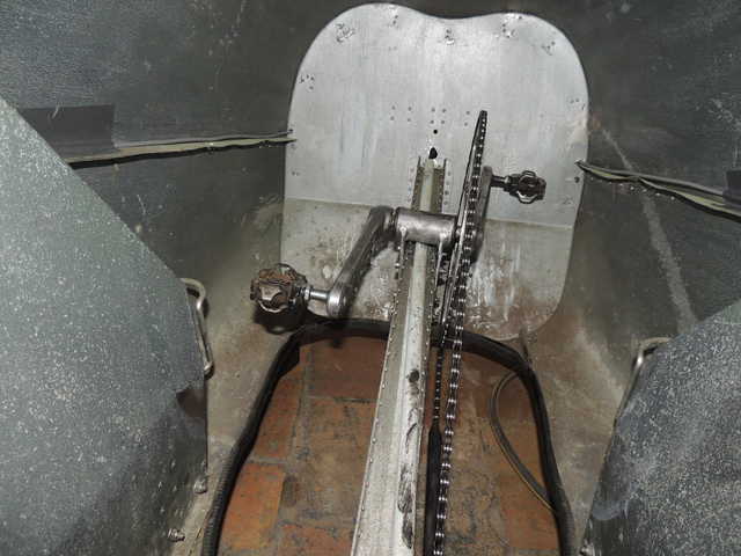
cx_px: 370
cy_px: 278
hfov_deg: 71.6
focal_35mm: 24
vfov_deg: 56.8
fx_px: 514
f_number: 3
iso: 200
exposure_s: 1/30
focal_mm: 4.3
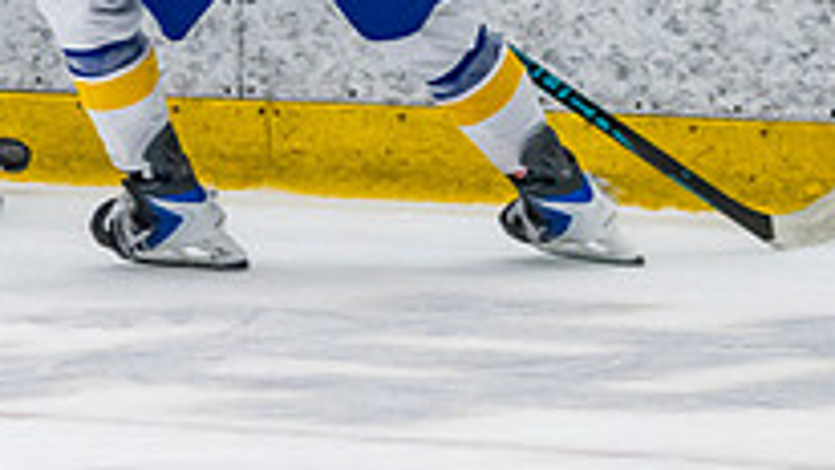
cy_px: -334
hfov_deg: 4.3
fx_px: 11118
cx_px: 151
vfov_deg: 2.4
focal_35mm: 502
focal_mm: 112
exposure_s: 1/640
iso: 2000
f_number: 3.2
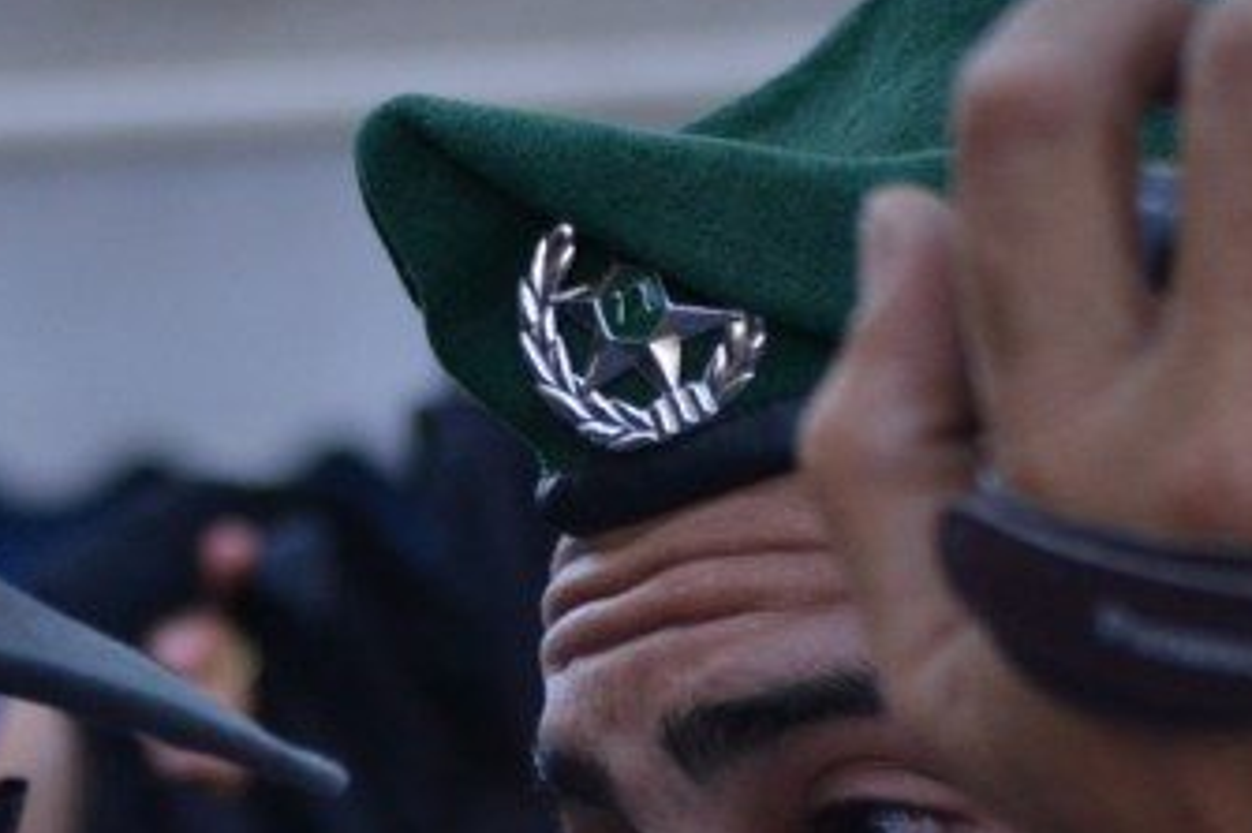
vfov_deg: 5.8
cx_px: 336
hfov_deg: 8.7
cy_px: 1109
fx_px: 8218
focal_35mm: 236
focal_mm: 55
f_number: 4
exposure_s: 1/1600
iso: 800
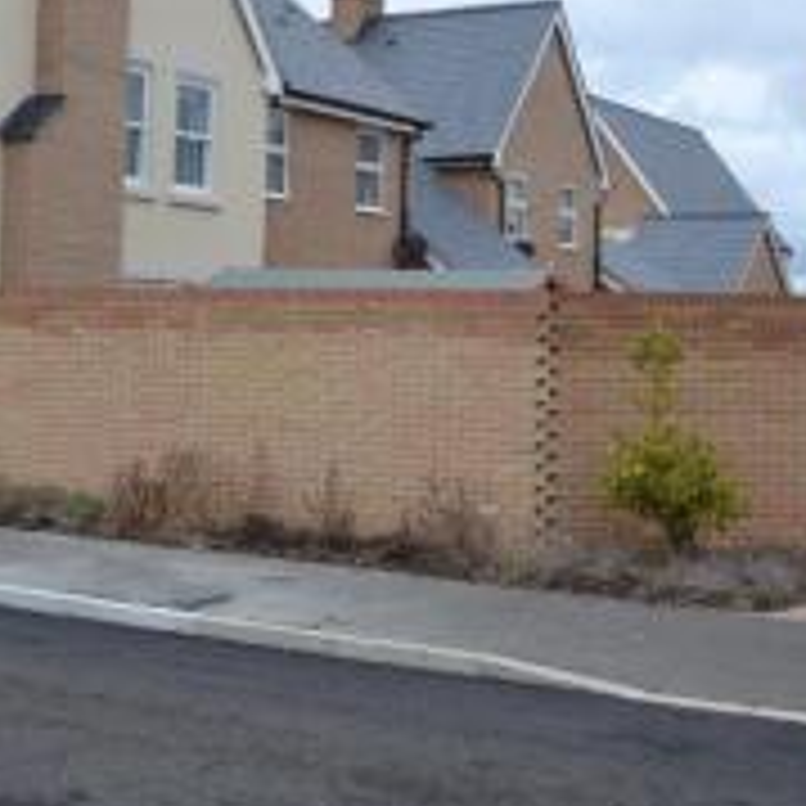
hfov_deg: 28.1
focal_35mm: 61
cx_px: 347
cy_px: 254
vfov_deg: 27.9
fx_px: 1607
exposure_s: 1/125
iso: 100
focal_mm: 18
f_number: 5.6
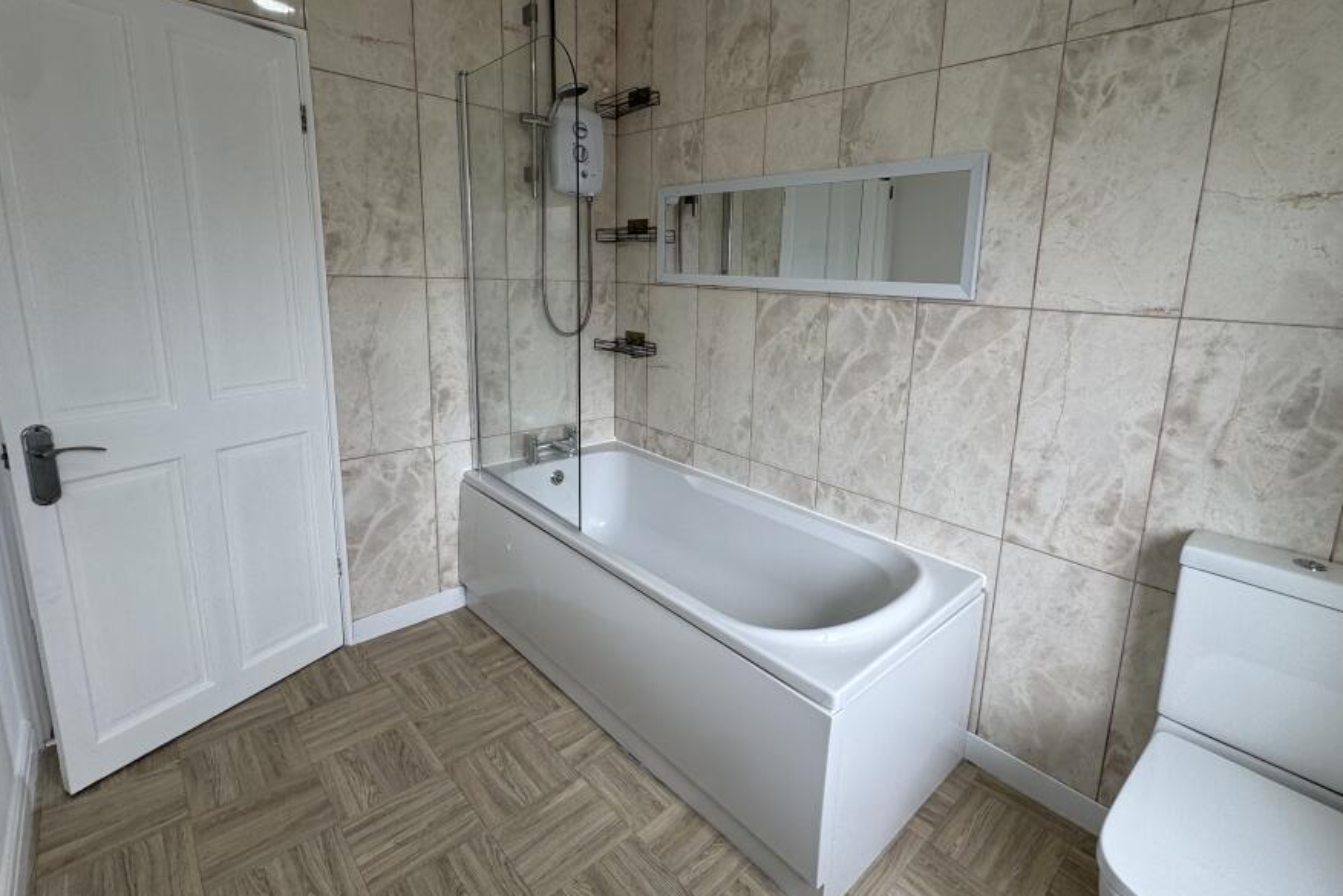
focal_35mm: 17
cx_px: 724
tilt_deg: -10.9
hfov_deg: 93.1
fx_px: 634
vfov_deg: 70.1
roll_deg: -1.8
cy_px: 388
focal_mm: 2.22
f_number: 2.2
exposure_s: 1/156
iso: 40
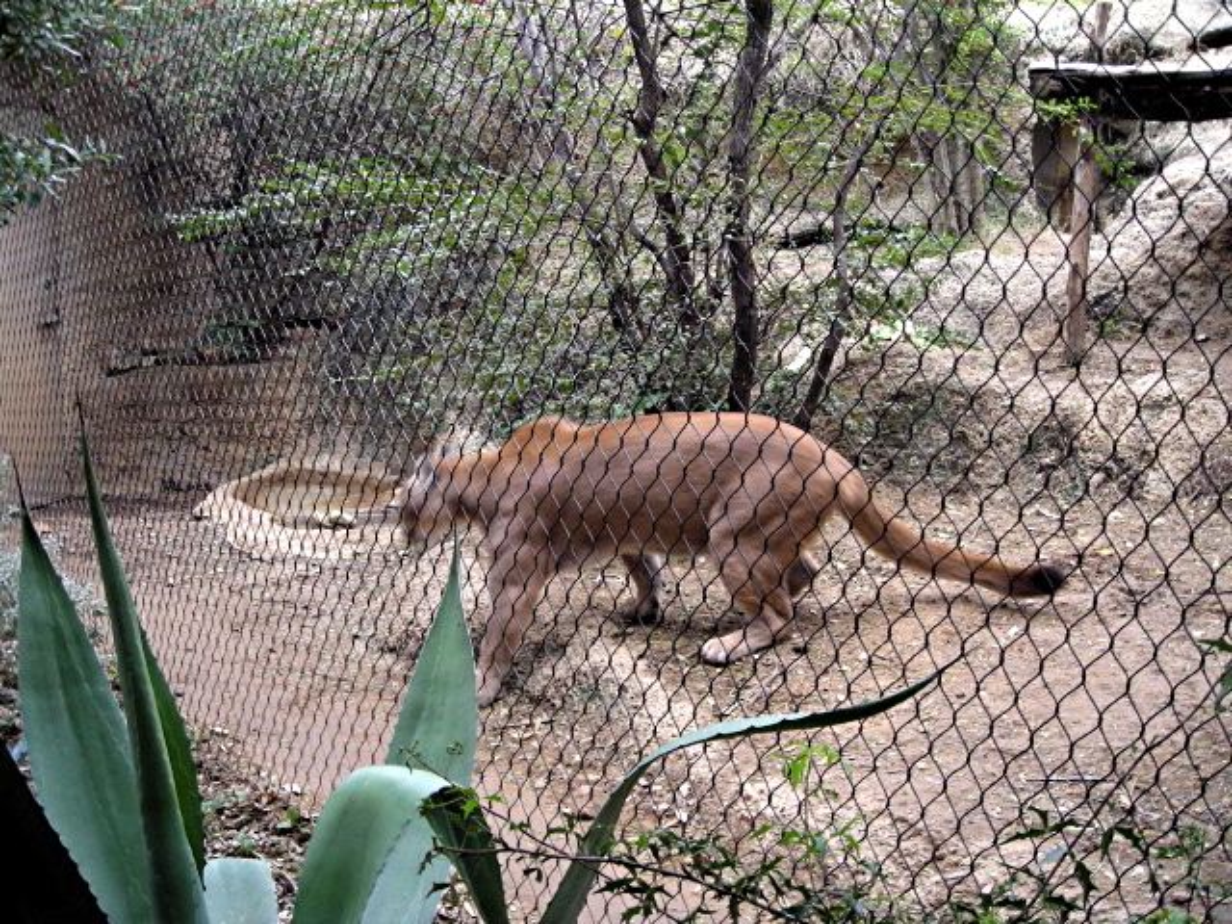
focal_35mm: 38
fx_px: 1352
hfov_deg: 49.0
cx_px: 616
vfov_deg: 37.7
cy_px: 462
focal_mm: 6.3
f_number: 3.2
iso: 171
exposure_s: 1/30
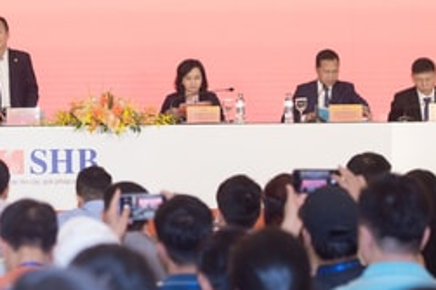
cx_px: 31
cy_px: 7
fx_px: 2602
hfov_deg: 9.5
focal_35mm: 215
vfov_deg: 6.4
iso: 1250
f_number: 4
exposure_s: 1/160
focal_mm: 100
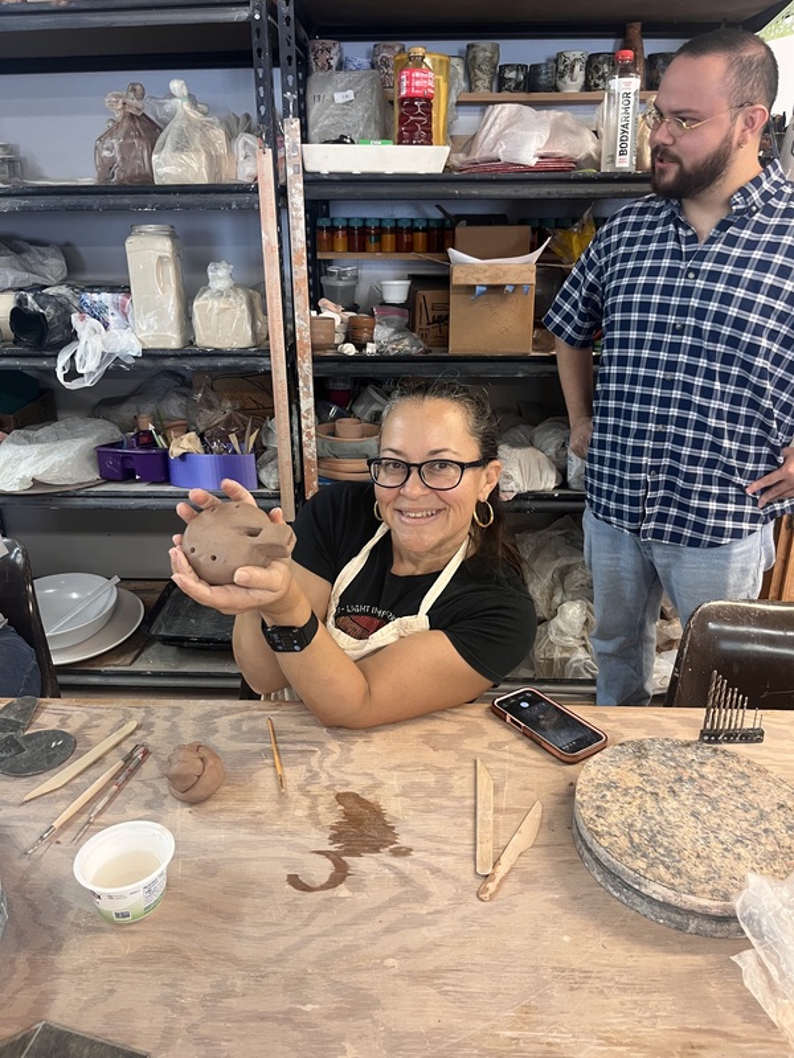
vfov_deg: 67.3
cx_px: 397
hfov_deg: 53.1
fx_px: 795
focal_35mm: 26
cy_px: 529
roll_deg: +0.0
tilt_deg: -22.4
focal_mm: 5.1
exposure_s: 1/60
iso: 125
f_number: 1.6
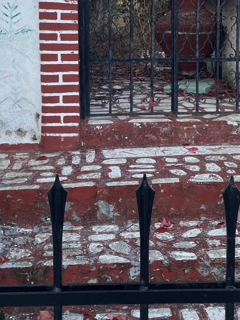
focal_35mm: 55
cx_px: 152
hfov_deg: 26.5
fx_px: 508
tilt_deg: -6.5
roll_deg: +0.4
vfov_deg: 34.1
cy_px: 75
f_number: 1.6
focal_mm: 4.2
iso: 32
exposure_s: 1/272
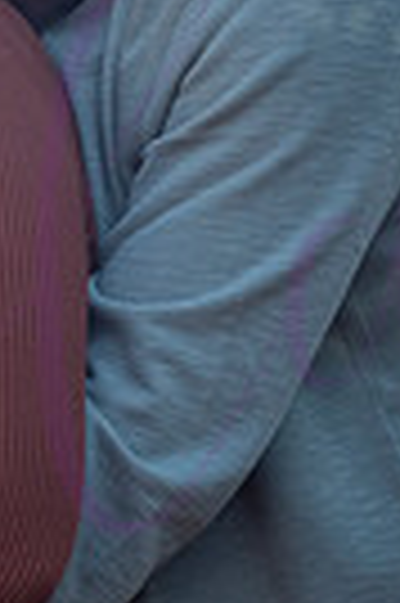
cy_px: 22
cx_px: -54
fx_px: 4495
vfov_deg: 7.6
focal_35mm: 269
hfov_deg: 5.1
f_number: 8
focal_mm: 80
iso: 800
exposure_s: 1/500
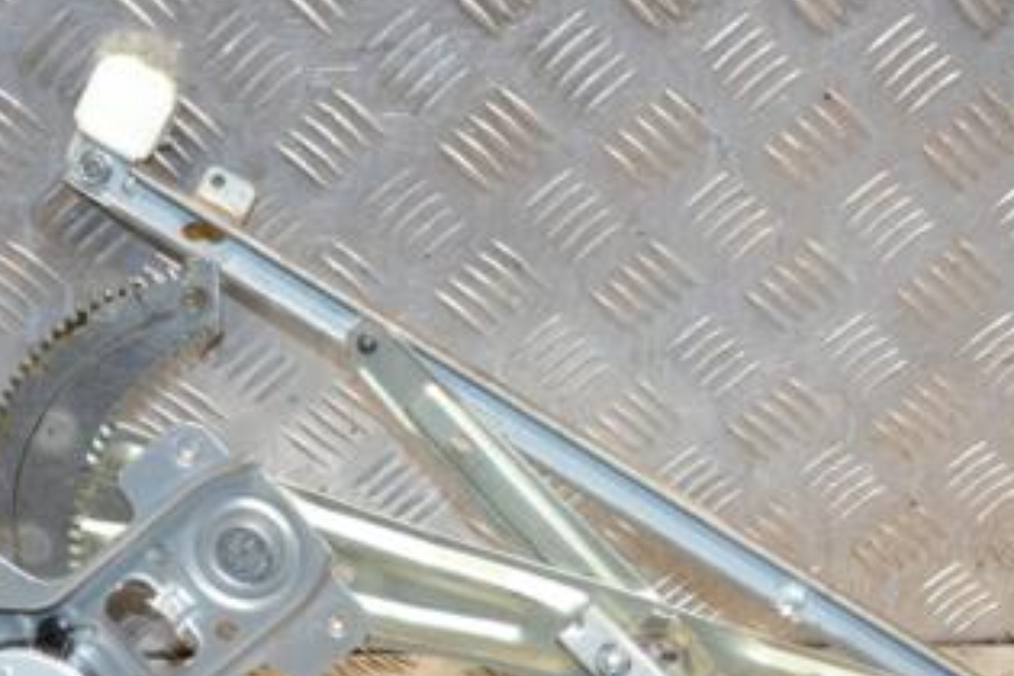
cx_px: 473
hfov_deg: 25.4
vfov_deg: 16.9
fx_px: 2253
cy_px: 541
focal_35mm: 80
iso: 800
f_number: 5
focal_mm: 28
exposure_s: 1/160
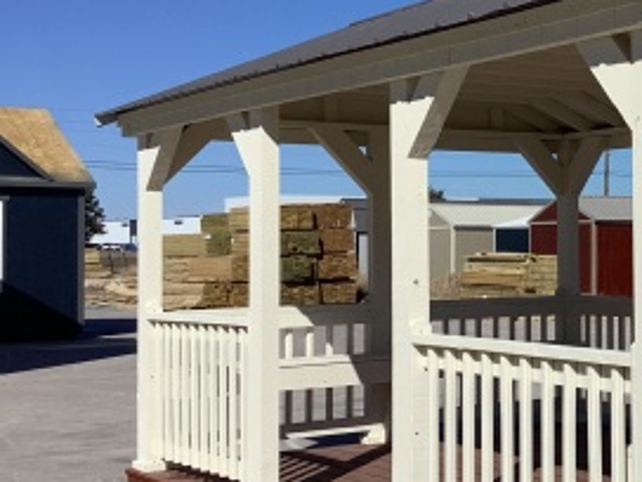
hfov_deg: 25.4
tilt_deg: -0.3
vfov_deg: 20.2
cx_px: 642
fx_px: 1354
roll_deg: +0.4
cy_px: 220
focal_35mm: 73
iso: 25
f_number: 2.4
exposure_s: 1/3891
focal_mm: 3.3
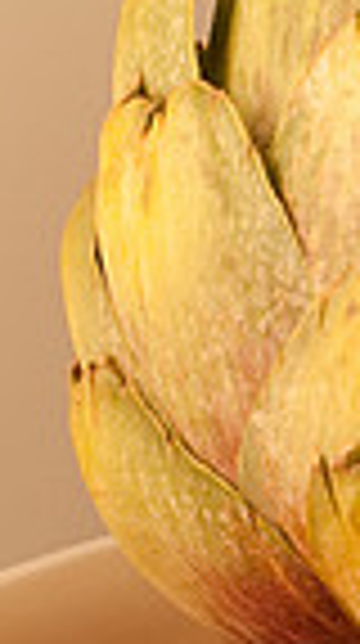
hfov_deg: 3.7
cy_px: 556
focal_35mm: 319
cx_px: 1125
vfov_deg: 6.8
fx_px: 5436
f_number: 8
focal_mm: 50
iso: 200
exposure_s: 1/250
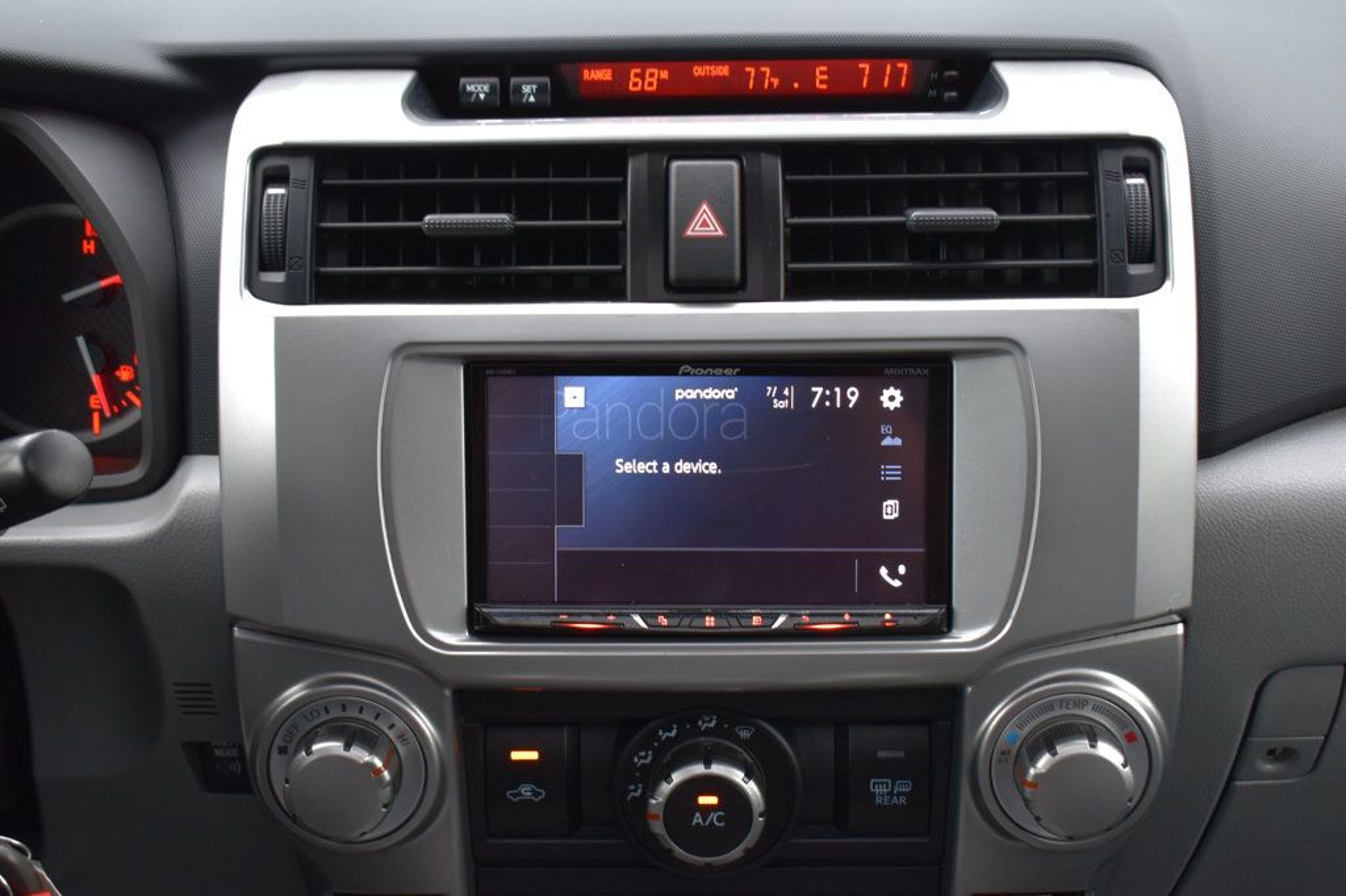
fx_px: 1906
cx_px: 673
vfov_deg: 26.5
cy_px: 448
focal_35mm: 51
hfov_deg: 38.9
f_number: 6.3
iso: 450
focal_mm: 34
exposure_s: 1/15
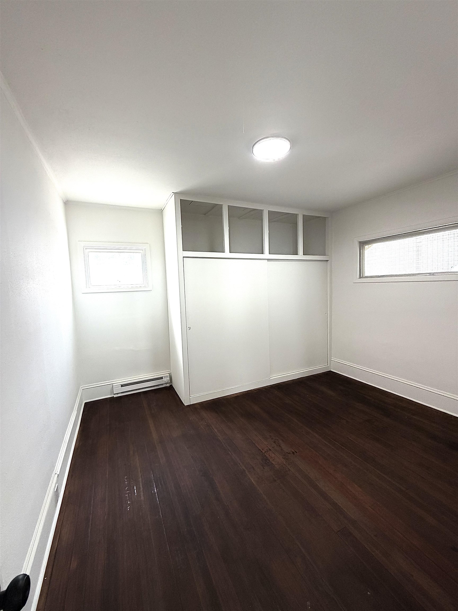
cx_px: 229
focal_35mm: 14
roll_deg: +1.7
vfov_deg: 102.1
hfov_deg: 85.7
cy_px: 306
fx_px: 247
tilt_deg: -3.7
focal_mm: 2.22
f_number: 2.2
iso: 250
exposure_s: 1/120
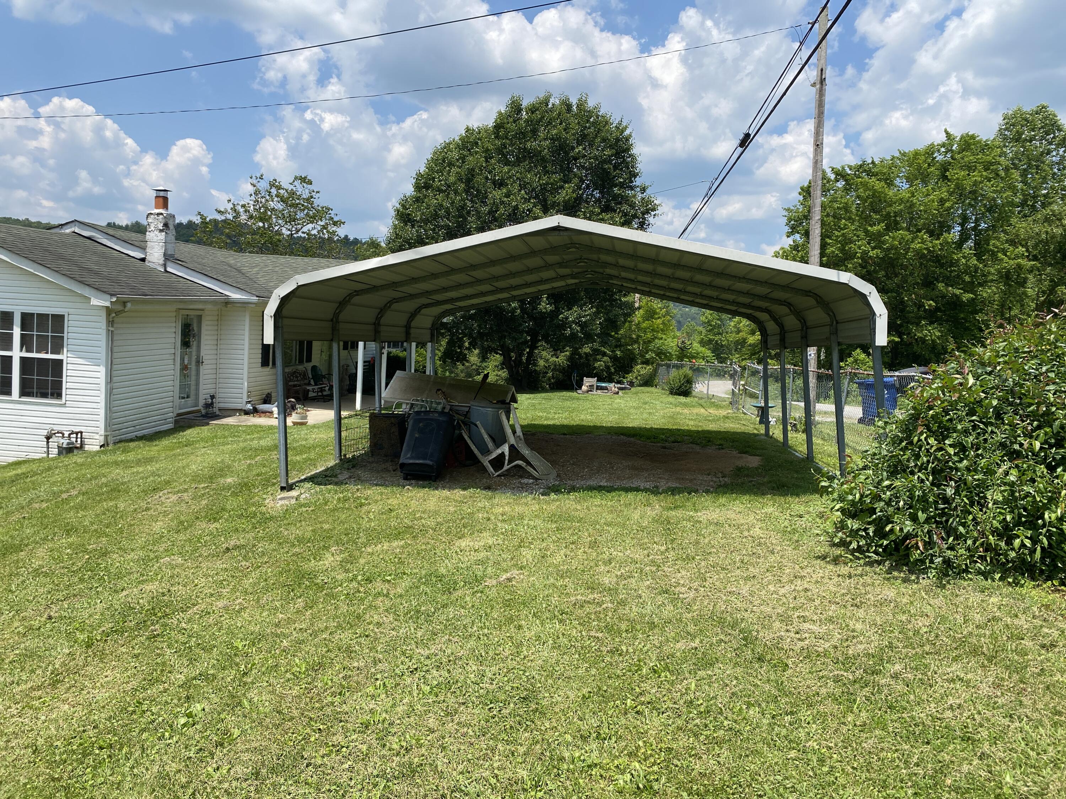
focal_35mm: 26
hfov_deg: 67.3
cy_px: 400
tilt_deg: -5.8
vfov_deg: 53.1
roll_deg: -3.2
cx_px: 533
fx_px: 801
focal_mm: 4.25
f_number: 1.8
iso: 32
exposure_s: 1/2688
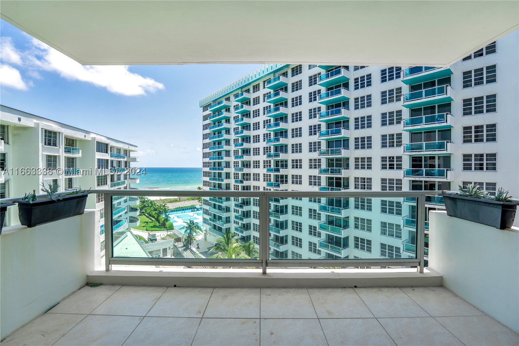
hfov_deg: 104.3
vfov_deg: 81.2
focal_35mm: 14
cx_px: 260
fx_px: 202
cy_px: 173
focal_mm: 14
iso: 100
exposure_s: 1/125
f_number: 9
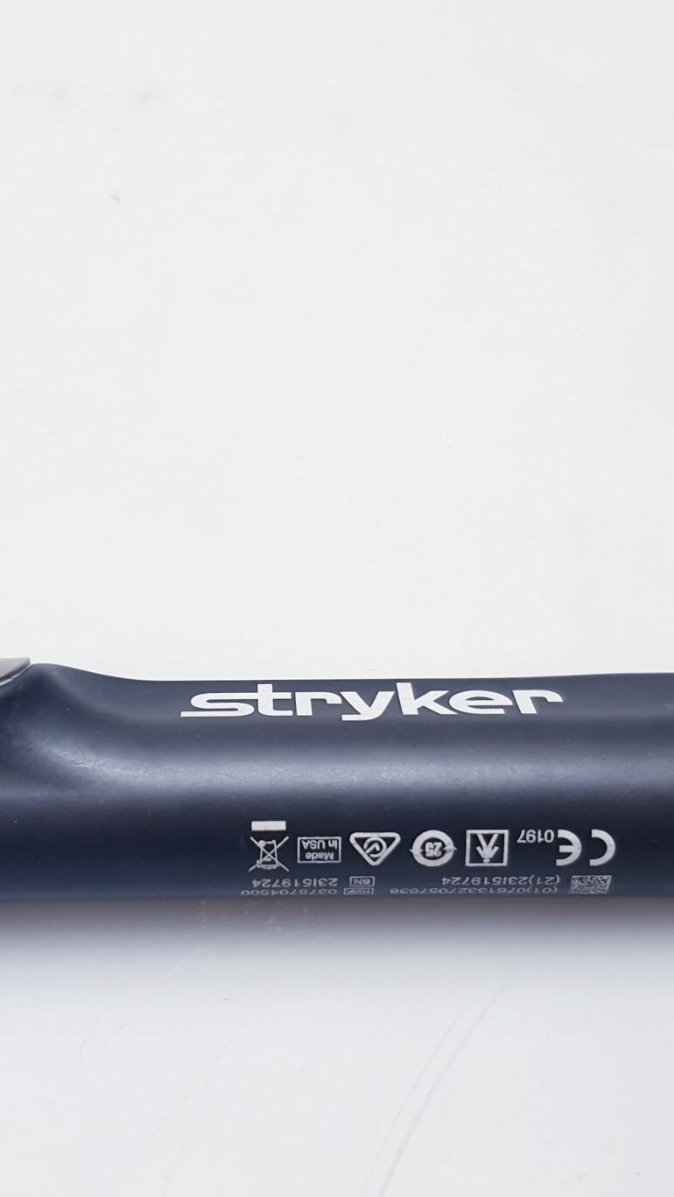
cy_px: 648
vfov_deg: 39.1
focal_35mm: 53
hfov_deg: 22.6
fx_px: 1683
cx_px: 286
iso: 64
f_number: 2.4
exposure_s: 1/100
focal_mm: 4.3
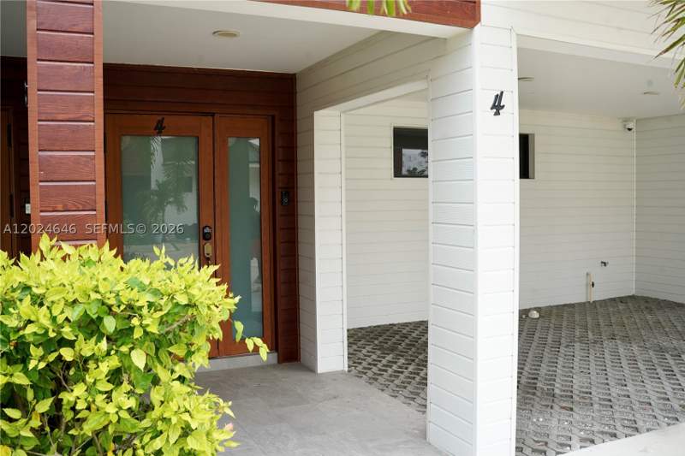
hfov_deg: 54.4
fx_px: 666
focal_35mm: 35
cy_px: 228
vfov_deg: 37.8
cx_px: 342
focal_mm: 35
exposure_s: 1/125
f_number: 8
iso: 800
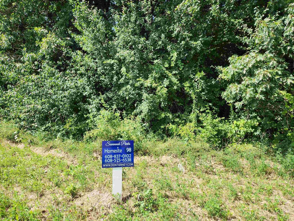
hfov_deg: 73.9
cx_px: 147
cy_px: 110
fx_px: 195
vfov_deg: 58.9
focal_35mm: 23
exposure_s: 1/606
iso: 20
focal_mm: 5.4
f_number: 1.8
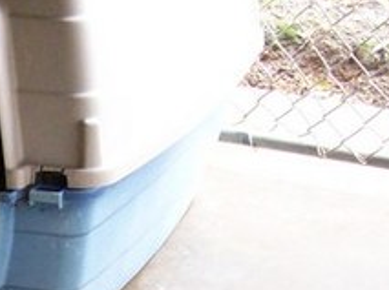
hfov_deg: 14.7
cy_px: 426
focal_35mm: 130
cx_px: -88
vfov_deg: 11.0
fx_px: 1458
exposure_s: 1/64
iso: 200
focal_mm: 6
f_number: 2.7
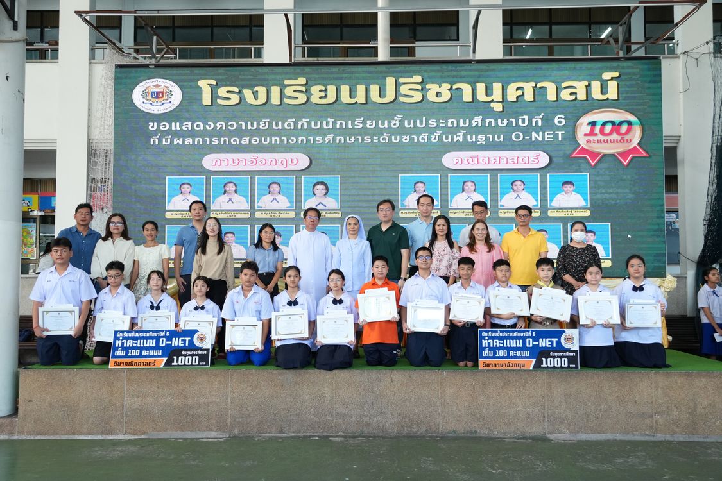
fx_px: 692
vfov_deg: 38.4
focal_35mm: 34
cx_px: 361
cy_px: 240
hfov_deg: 55.1
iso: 1250
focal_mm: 23
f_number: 5
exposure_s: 1/200
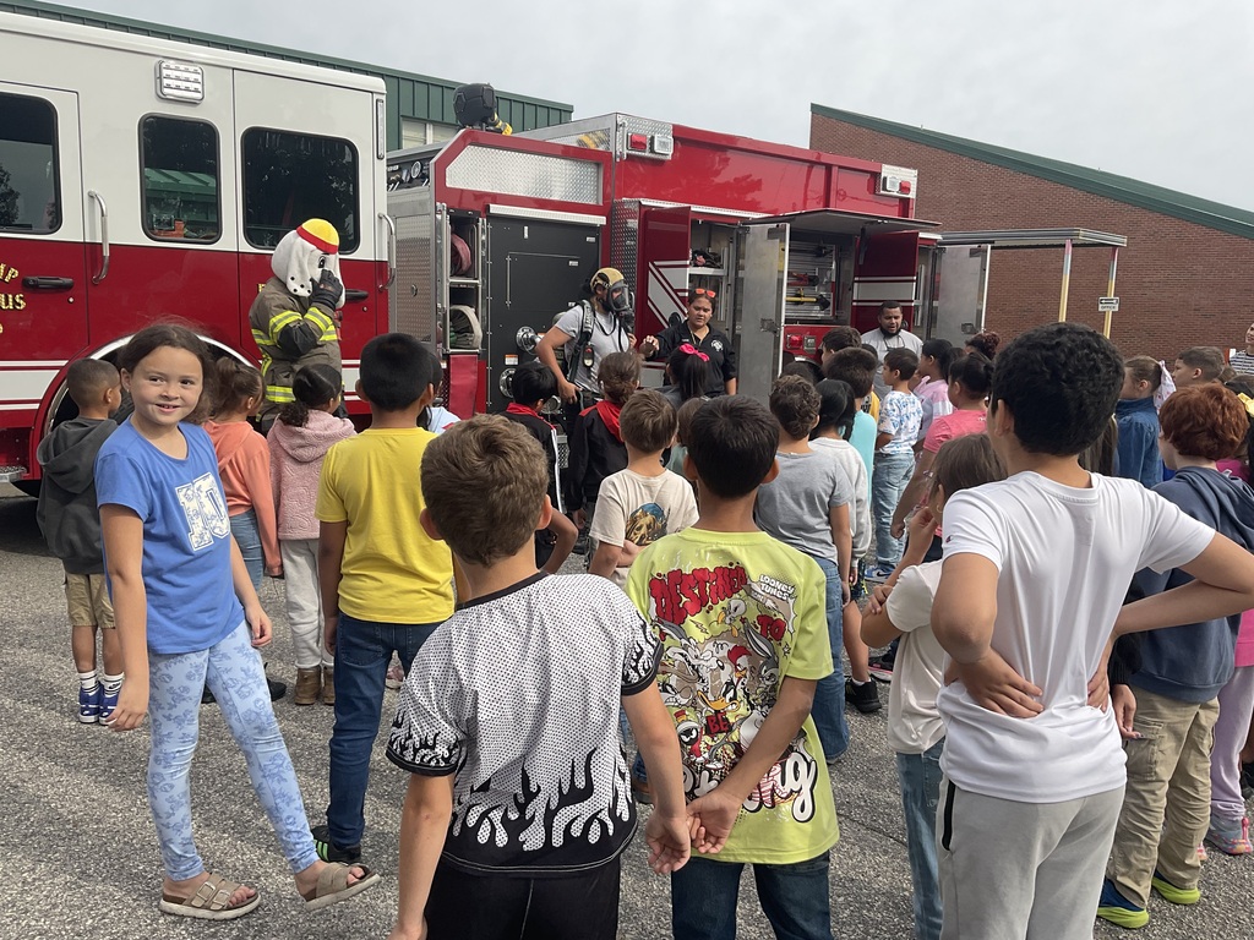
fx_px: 1051
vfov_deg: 48.2
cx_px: 627
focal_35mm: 29
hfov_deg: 61.7
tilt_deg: -8.2
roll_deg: -2.5
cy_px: 470
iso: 16
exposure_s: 1/1144
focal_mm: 3
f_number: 1.8
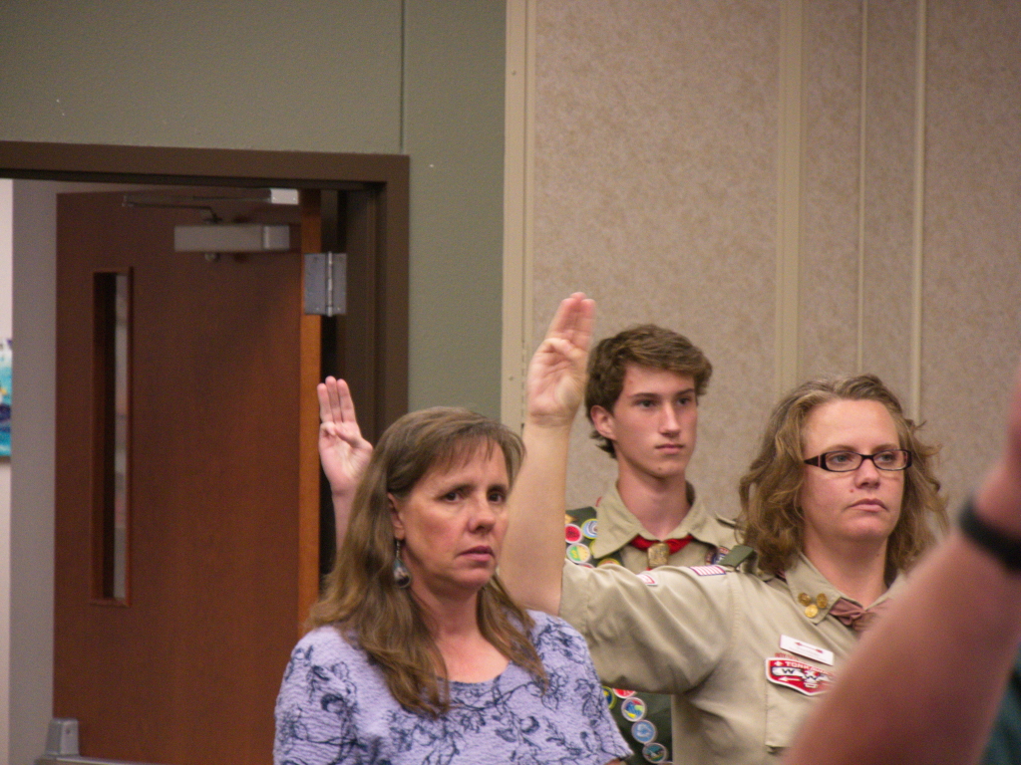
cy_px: 382
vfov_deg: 6.2
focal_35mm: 240
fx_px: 7079
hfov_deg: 8.2
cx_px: 510
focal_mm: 120
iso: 3200
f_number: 5.5
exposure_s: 1/80
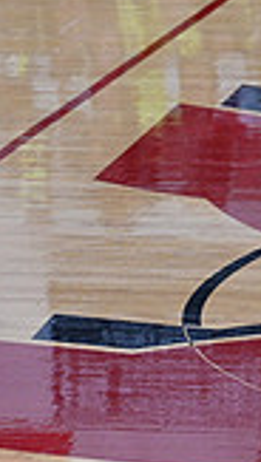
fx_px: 5939
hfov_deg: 2.5
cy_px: 208
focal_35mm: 484
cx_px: 723
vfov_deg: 4.5
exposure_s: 1/400
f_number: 4
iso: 4000
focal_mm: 130
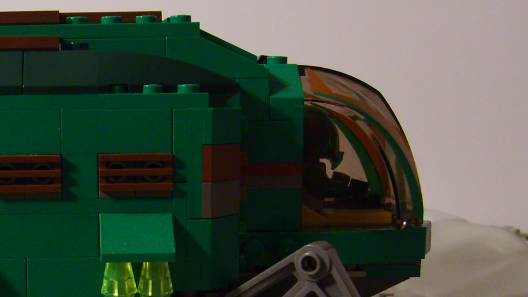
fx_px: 1008
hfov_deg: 28.1
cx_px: 36
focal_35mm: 72
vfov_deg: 16.5
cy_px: 270
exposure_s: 1/20
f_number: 2.8
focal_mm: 5.8
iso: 140
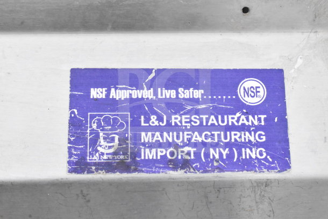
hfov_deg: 31.9
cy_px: 110
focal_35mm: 63
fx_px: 574
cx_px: 164
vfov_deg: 21.6
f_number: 18
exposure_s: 1/1250
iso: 6400
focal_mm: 42
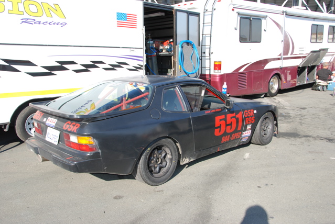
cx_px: 168
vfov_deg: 40.1
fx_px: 308
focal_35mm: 33
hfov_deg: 57.2
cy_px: 112
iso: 100
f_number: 5.6
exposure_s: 1/200
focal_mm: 22
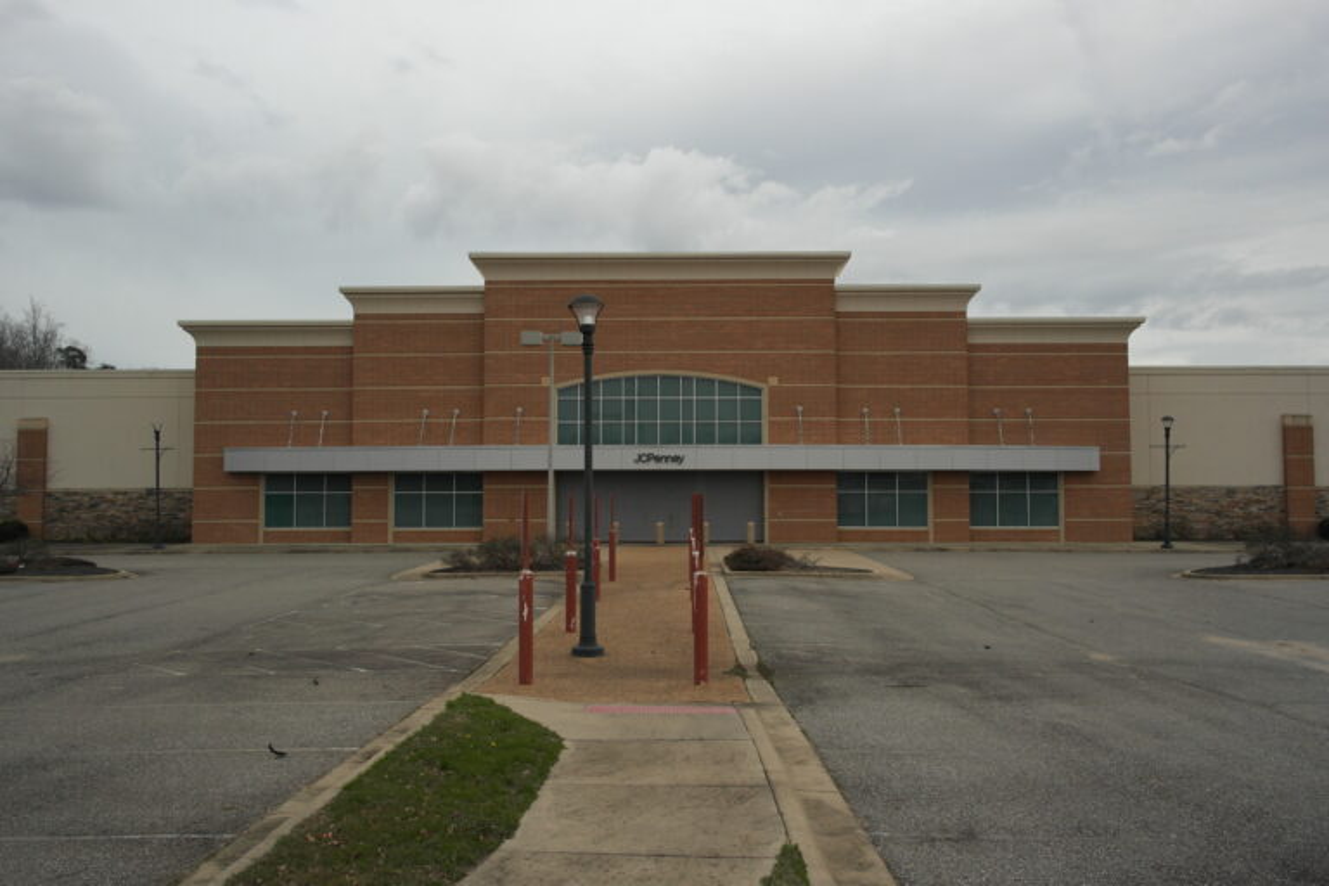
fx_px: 1107
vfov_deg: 43.6
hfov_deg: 61.9
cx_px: 664
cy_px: 443
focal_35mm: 30
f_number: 3.5
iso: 400
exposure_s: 1/80
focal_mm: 20
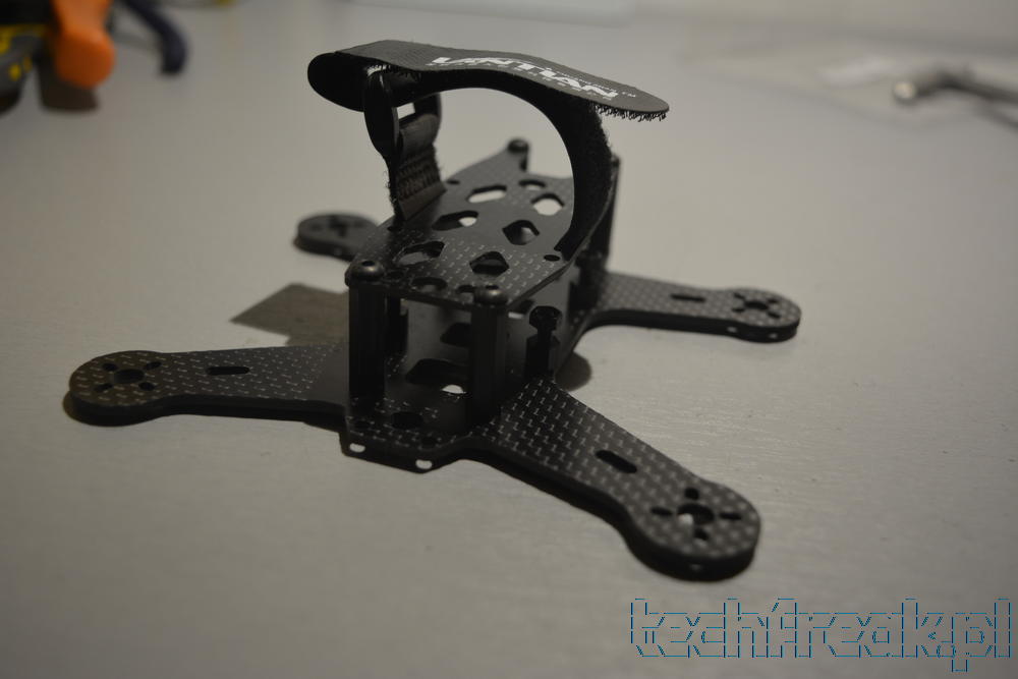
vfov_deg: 34.2
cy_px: 340
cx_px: 509
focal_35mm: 39
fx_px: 1103
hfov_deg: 49.5
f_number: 4.2
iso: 400
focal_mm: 26
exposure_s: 1/80
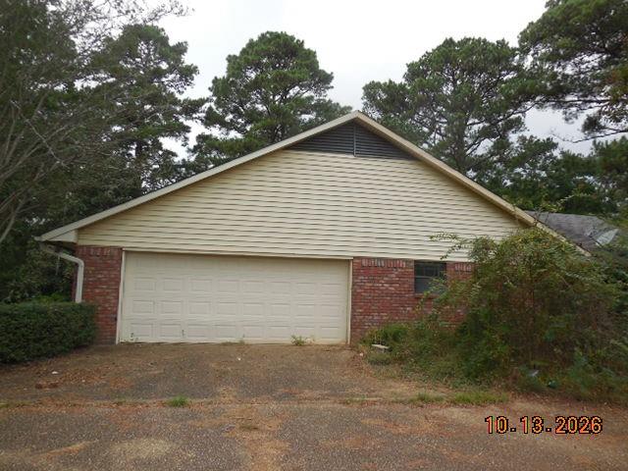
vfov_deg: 54.9
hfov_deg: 69.4
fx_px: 454
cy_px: 236
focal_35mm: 25
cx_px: 314
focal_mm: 4.5
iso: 125
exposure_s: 1/640
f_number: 3.1
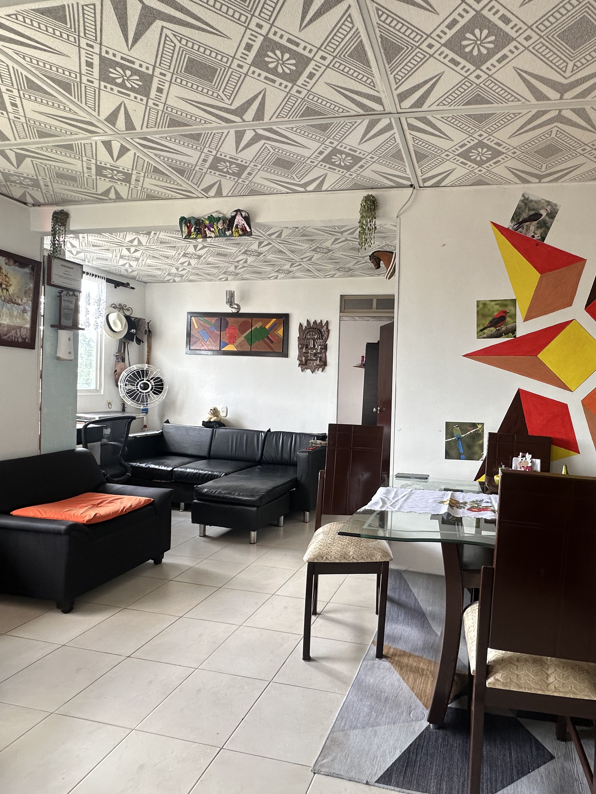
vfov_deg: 84.7
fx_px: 436
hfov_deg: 66.5
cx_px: 406
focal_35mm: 19
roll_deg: -2.3
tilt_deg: -0.9
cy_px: 396
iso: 100
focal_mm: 2.22
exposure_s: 1/99
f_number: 2.2
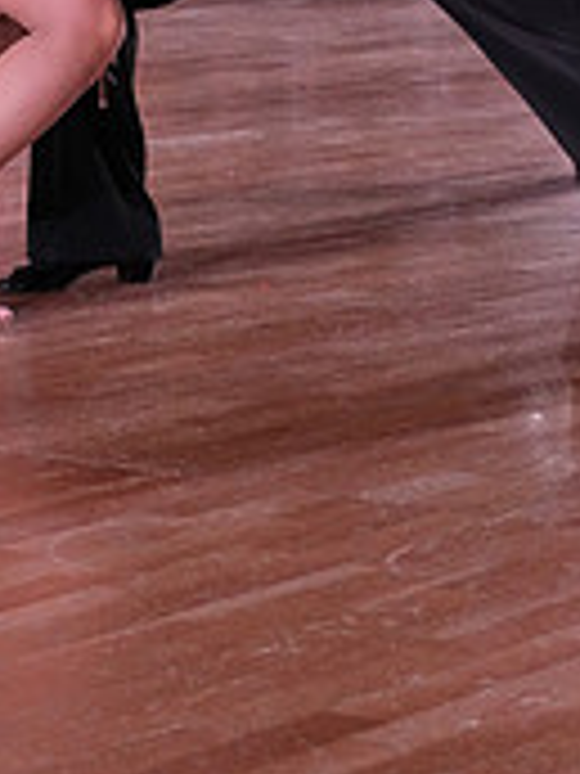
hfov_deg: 9.3
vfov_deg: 11.8
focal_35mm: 159
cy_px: -436
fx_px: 3552
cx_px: 61
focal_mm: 49
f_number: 6.3
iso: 4000
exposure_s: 1/200
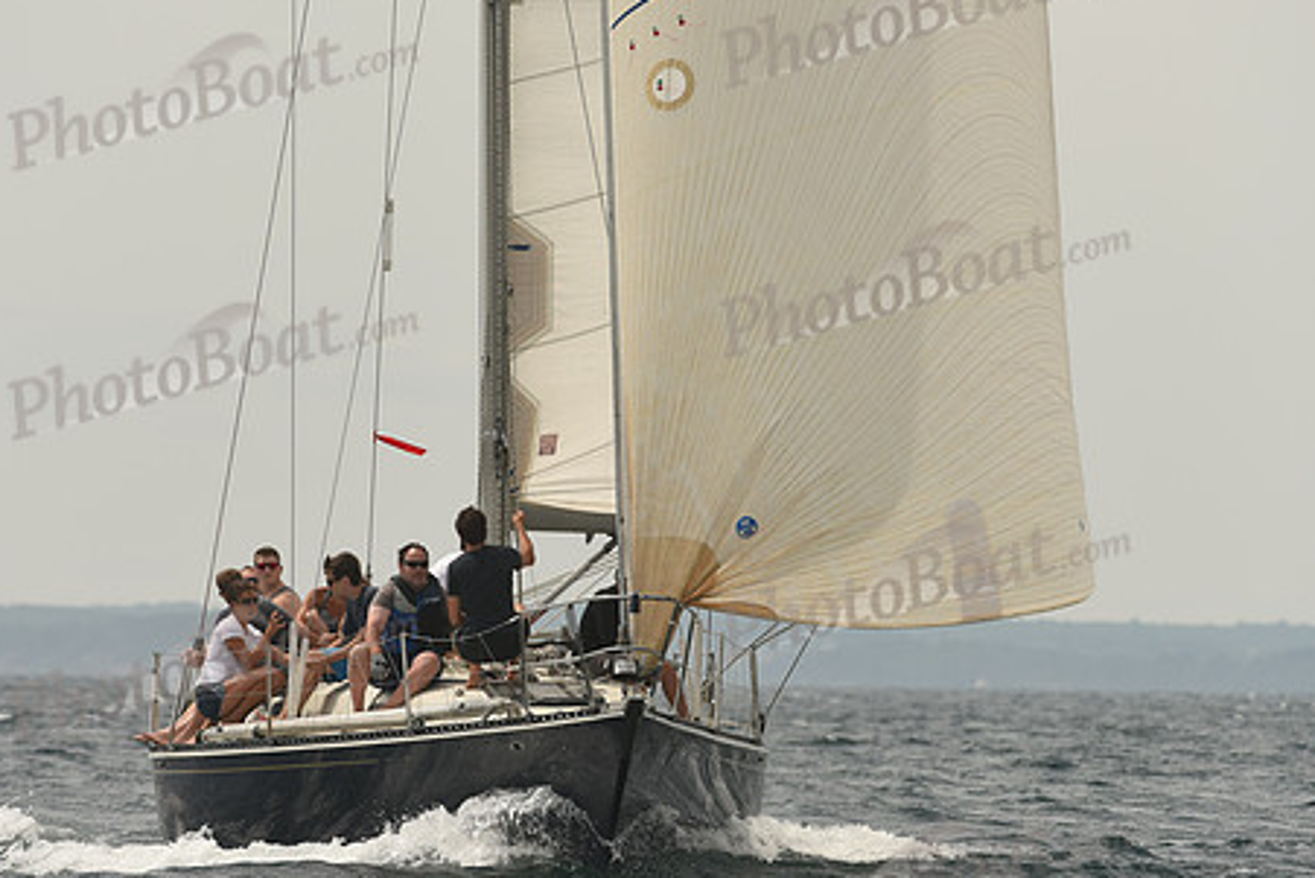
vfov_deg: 2.8
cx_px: 571
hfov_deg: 4.2
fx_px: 17867
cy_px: 474
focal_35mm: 489
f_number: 6.3
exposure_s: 1/1000
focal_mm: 380
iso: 250
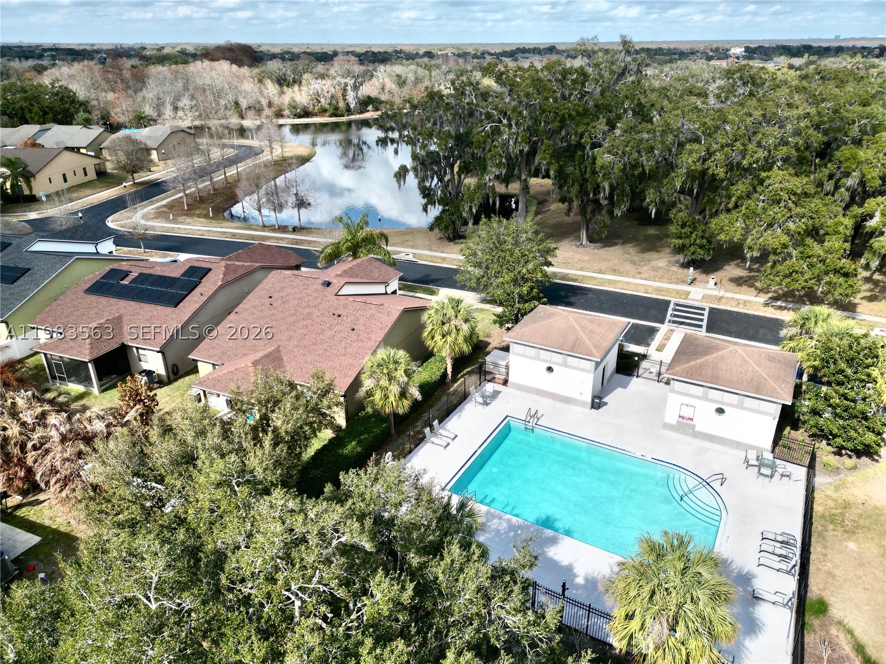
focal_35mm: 24
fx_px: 614
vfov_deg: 56.8
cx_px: 443
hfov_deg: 71.6
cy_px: 332
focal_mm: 6.72
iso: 200
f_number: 1.7
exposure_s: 1/2500
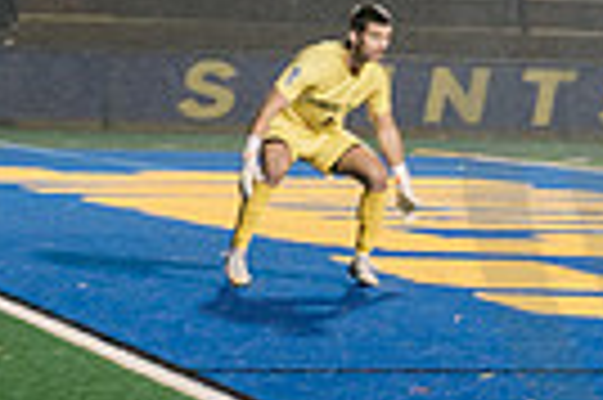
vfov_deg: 4.5
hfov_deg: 6.6
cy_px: 52
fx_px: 5086
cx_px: 1251
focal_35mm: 304
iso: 2500
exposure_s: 1/200
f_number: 4.5
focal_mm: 70
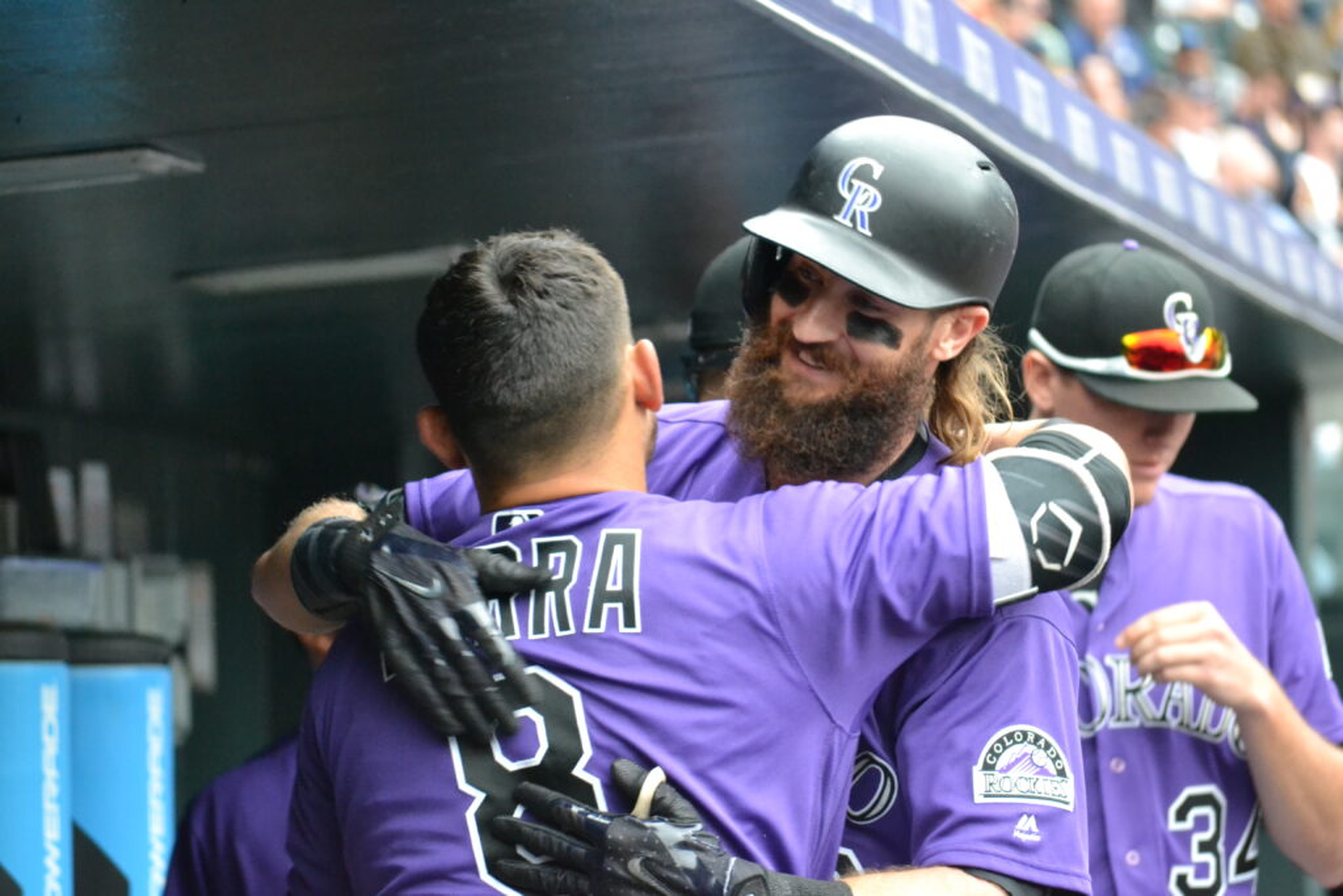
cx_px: 672
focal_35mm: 248
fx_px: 9234
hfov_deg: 8.3
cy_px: 448
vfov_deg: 5.6
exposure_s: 1/250
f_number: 5.3
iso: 3200
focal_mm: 165
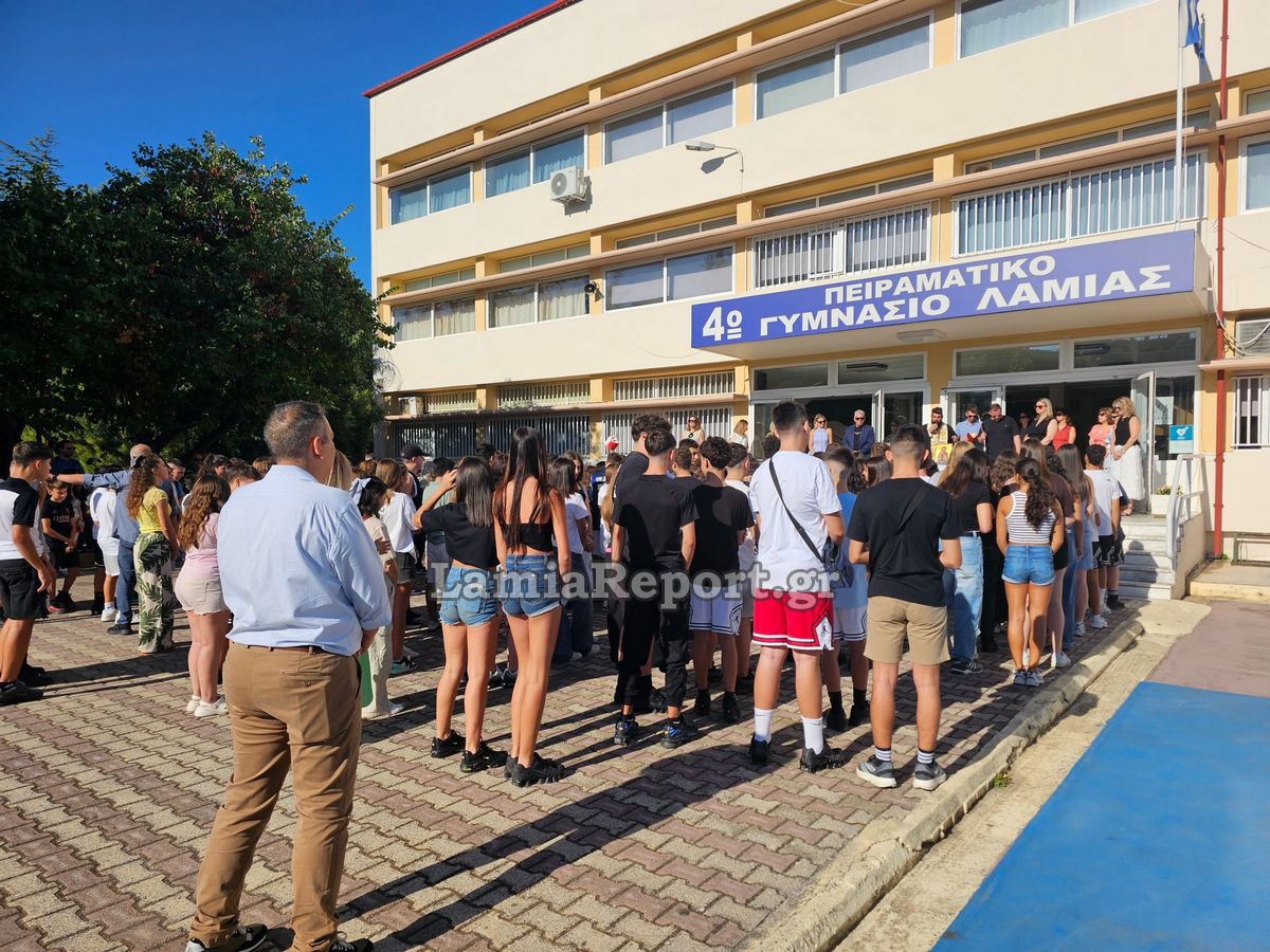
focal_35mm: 23
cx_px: 635
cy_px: 476
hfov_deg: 73.9
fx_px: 844
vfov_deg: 58.9
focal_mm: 6.3
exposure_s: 1/1102
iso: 10
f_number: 1.7
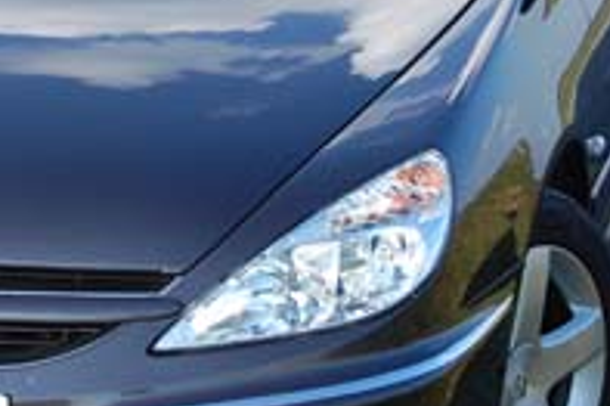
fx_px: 3251
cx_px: 183
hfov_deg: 10.7
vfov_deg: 7.1
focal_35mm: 192
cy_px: 147
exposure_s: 1/250
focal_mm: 42
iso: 200
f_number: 8
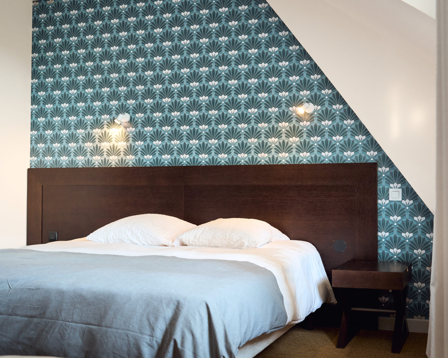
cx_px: 235
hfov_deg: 40.3
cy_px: 180
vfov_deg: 32.7
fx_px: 610
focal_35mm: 46
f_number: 5.6
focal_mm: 40
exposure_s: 1/80
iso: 800
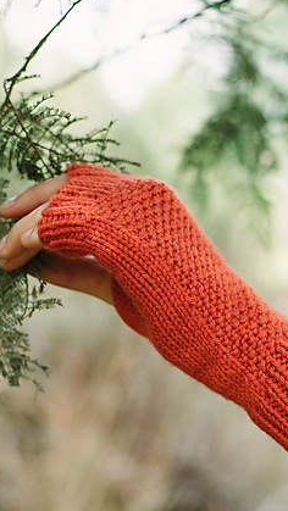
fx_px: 1085
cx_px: 126
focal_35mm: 80
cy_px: 287
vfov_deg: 26.5
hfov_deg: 15.1
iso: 400
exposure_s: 1/1600
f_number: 4
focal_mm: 50
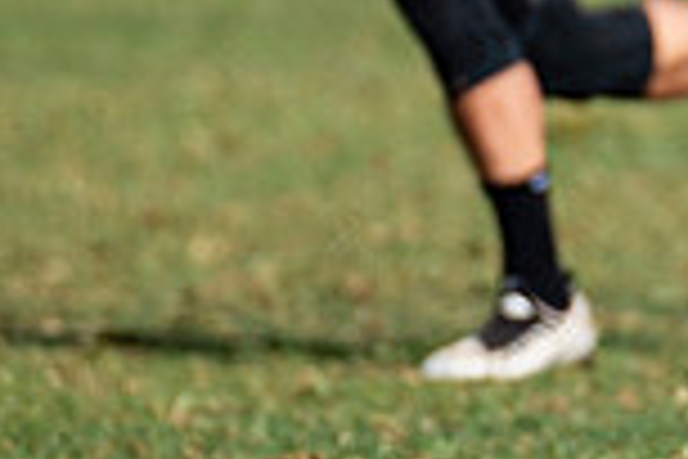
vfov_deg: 0.7
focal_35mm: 2114
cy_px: -413
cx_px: 1196
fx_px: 40398
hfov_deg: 1.0
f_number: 3.2
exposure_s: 1/1250
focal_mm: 300
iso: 100
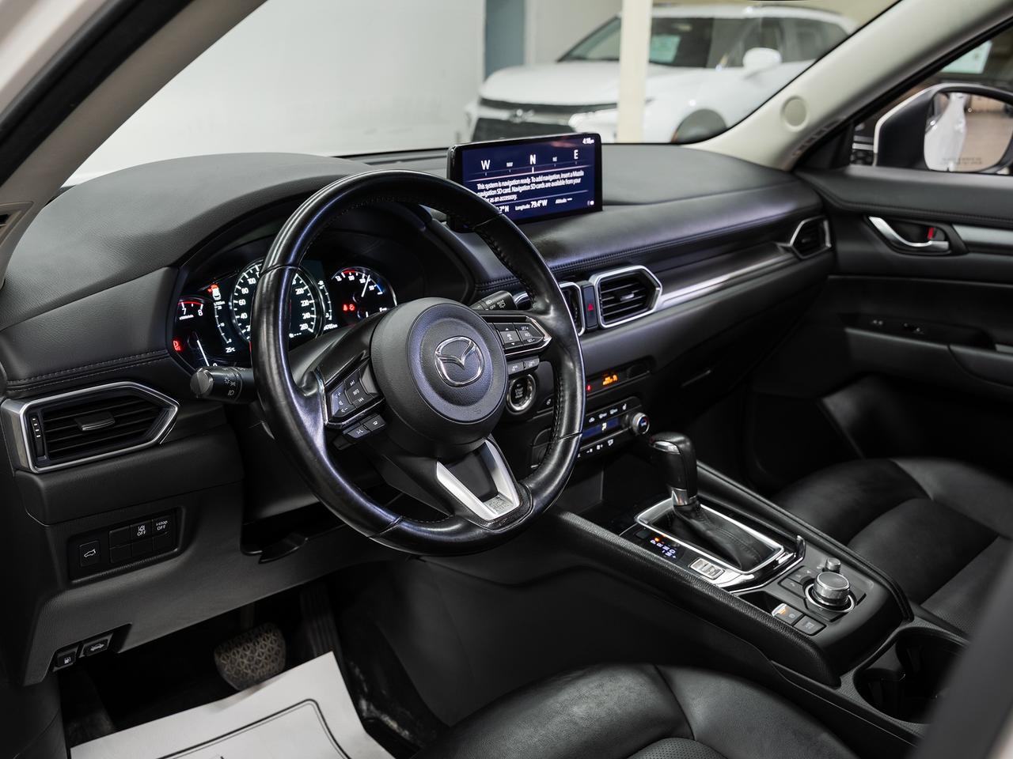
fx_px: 1013
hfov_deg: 53.1
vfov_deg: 41.1
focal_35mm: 35
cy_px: 380
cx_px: 506
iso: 100
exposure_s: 1/2.5
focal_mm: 32
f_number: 5.6
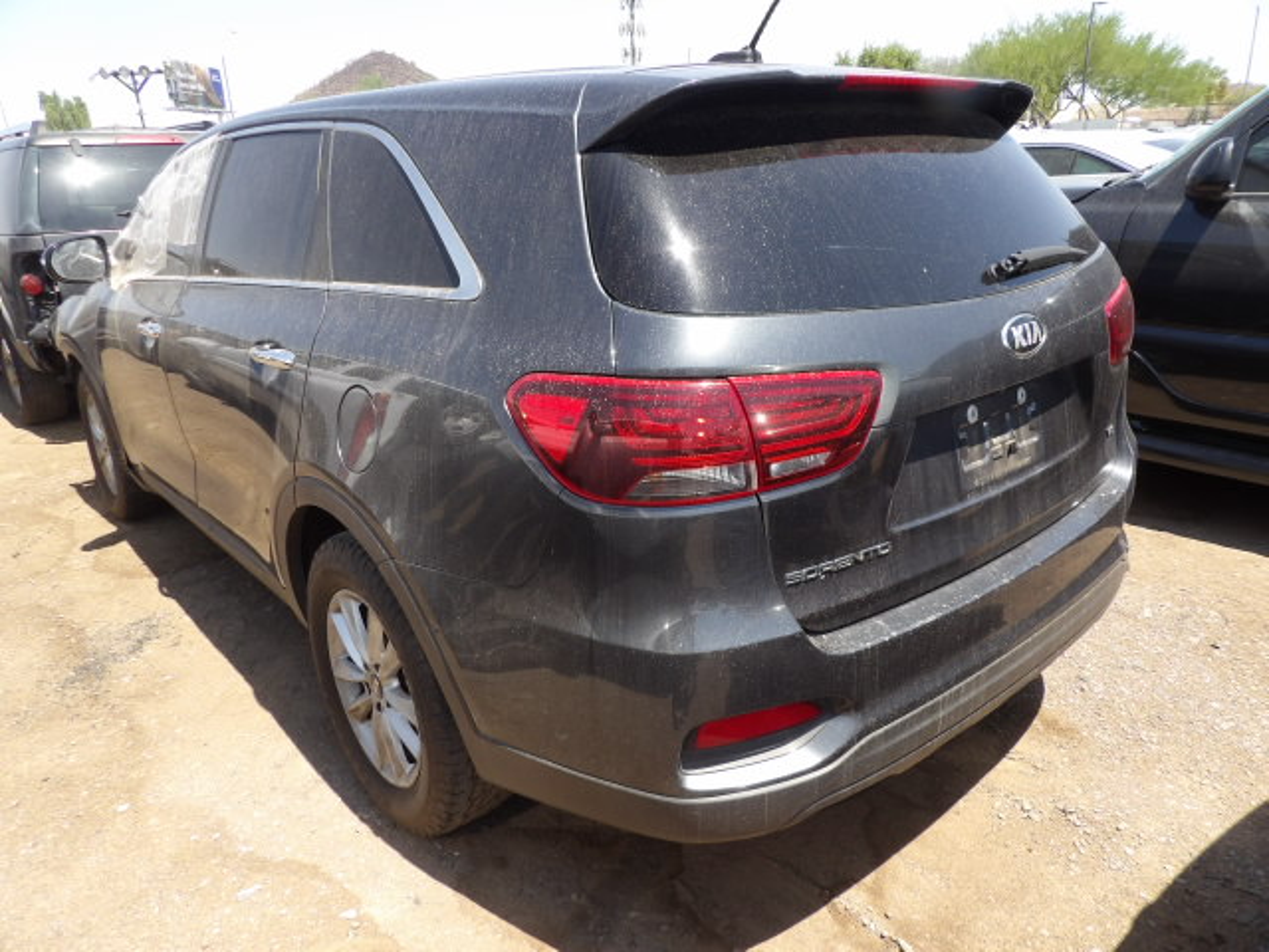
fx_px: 880
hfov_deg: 71.6
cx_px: 634
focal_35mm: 24
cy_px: 476
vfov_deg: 56.8
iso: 100
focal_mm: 4.3
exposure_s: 1/540
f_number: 3.2
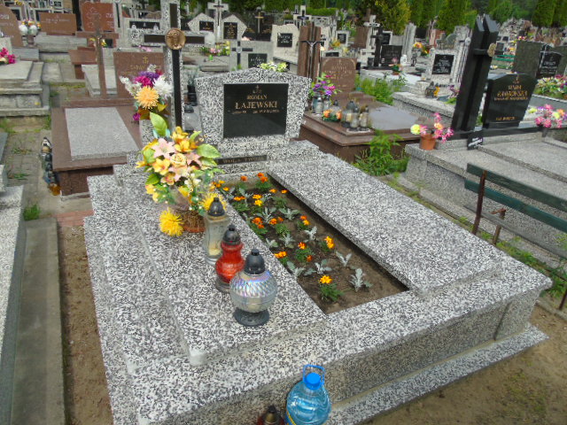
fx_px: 409
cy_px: 212
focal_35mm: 25
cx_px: 284
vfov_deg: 54.9
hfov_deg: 69.4
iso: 80
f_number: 3.4
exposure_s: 1/500
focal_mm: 4.4
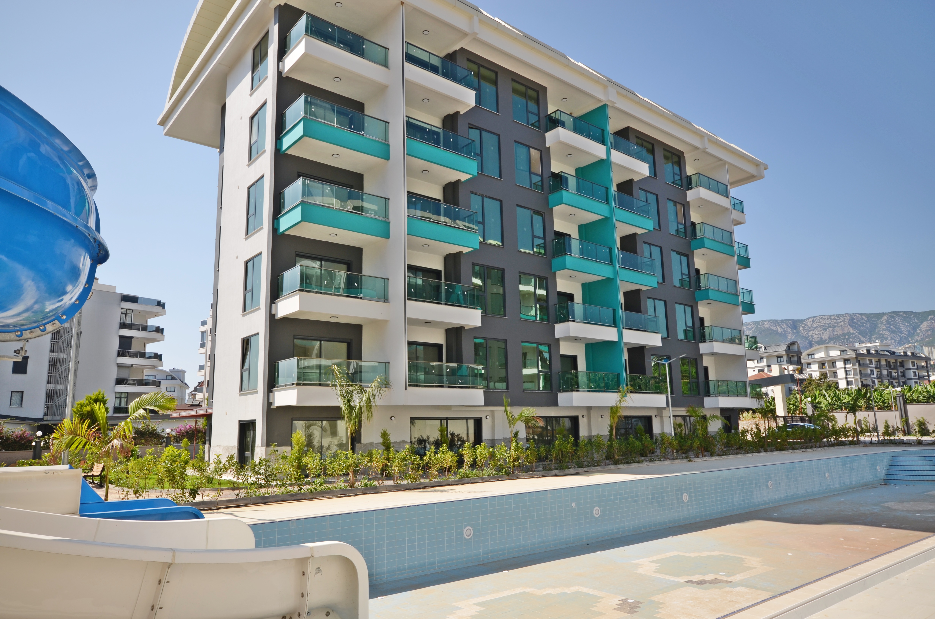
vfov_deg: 52.9
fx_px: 622
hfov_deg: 73.9
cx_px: 468
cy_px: 310
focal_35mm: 24
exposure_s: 1/250
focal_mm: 16
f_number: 8
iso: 100
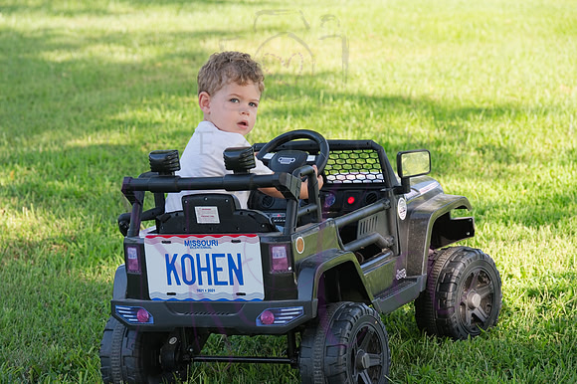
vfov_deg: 11.4
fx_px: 1922
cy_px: 192
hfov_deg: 17.1
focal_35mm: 120
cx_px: 288
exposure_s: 1/320
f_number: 7.1
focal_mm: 120
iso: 400
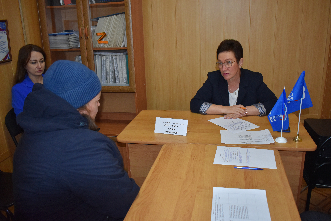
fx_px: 290
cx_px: 166
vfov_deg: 41.7
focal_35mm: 32
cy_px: 110
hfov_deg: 59.5
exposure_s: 1/200
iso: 800
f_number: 3.8
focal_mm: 21
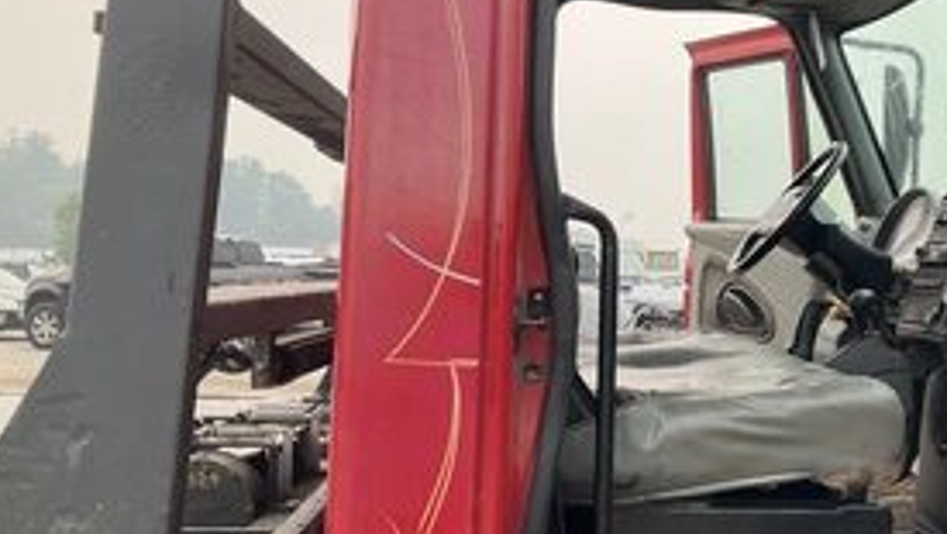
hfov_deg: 43.6
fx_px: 1156
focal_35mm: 46
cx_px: 672
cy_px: 245
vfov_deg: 26.0
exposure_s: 1/190
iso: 20
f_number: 1.8
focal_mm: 3
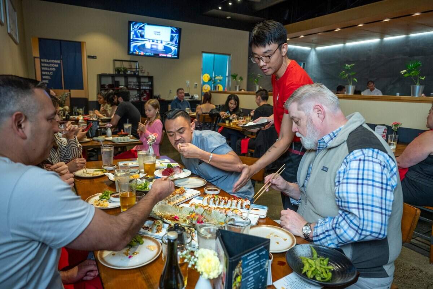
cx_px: 216
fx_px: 289
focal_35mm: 24
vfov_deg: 53.1
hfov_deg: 73.7
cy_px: 144
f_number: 3.5
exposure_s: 1/80
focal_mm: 24
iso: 500
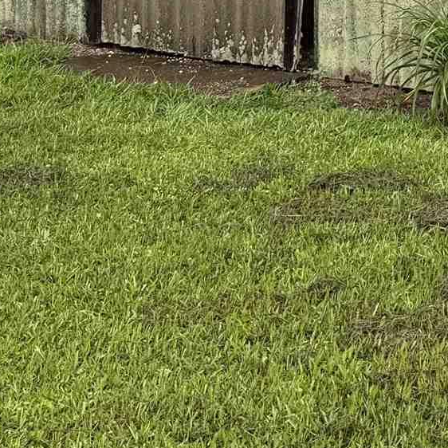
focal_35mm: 116
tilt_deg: -0.3
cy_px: -312
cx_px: 665
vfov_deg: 13.7
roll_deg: -0.1
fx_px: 1698
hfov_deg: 14.1
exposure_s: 1/1046
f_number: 1.78
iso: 80
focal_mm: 6.76
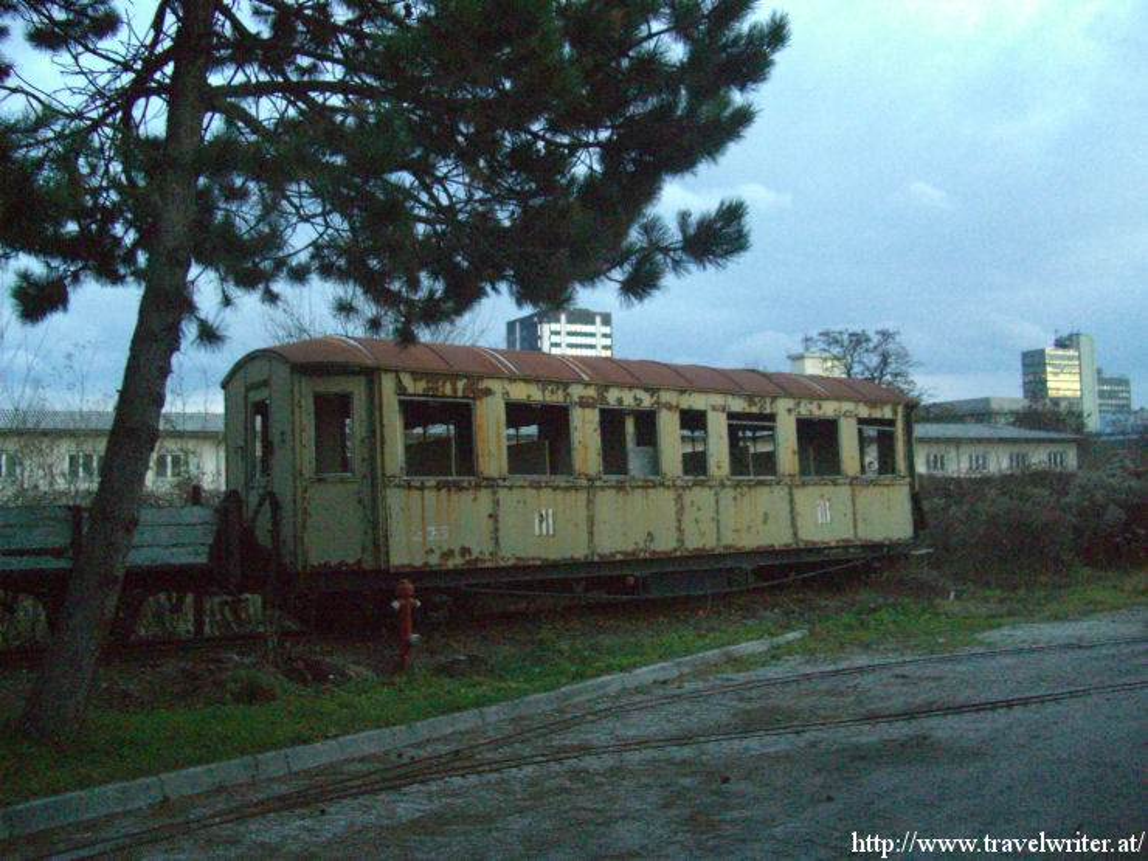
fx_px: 1260
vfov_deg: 37.7
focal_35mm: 38
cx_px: 574
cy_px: 430
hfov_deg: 49.0
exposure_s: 1/50
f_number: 2.8
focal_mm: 7.9
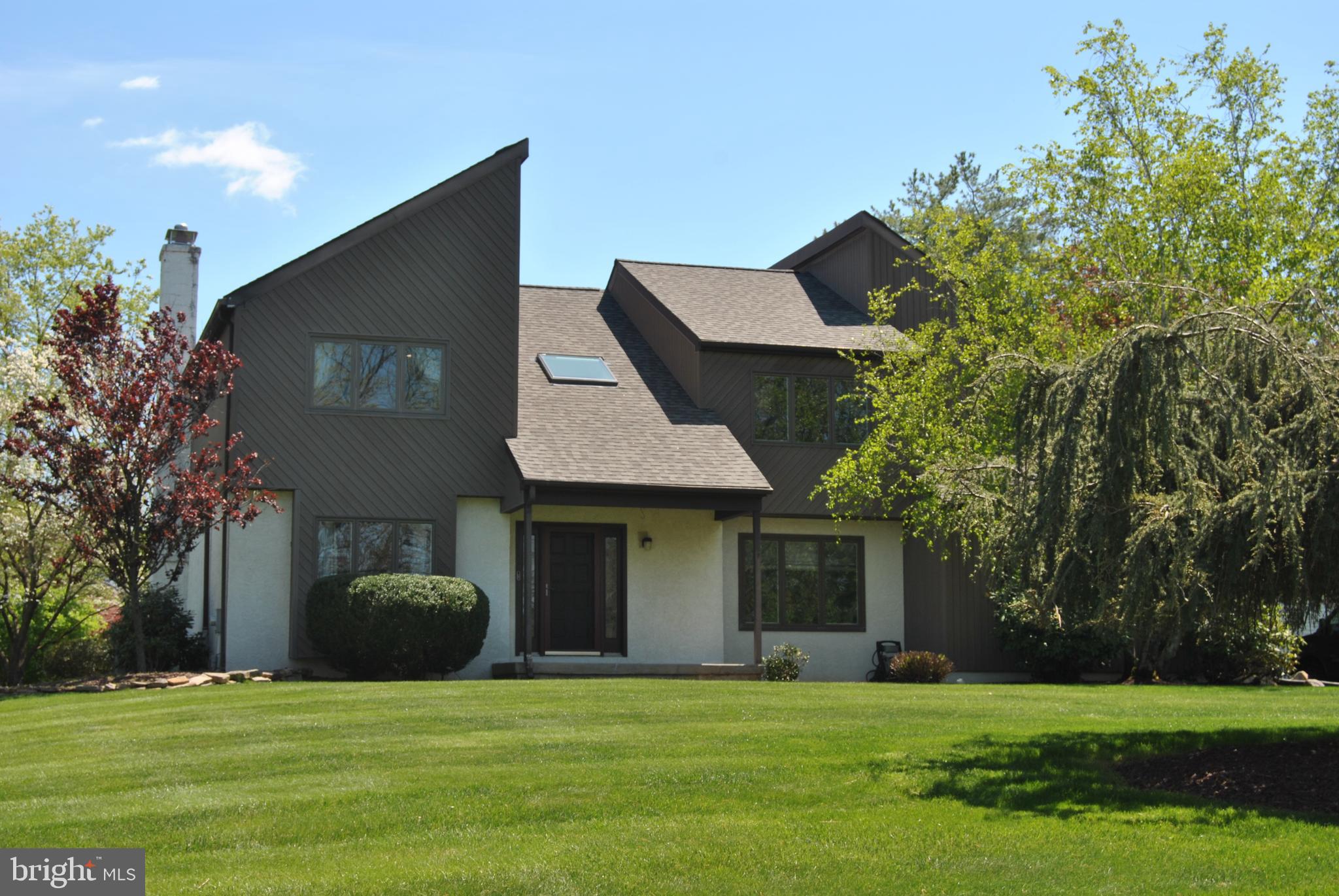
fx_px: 1955
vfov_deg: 25.8
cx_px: 670
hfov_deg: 37.8
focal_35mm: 52
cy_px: 448
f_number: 8
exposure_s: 1/200
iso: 100
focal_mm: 35
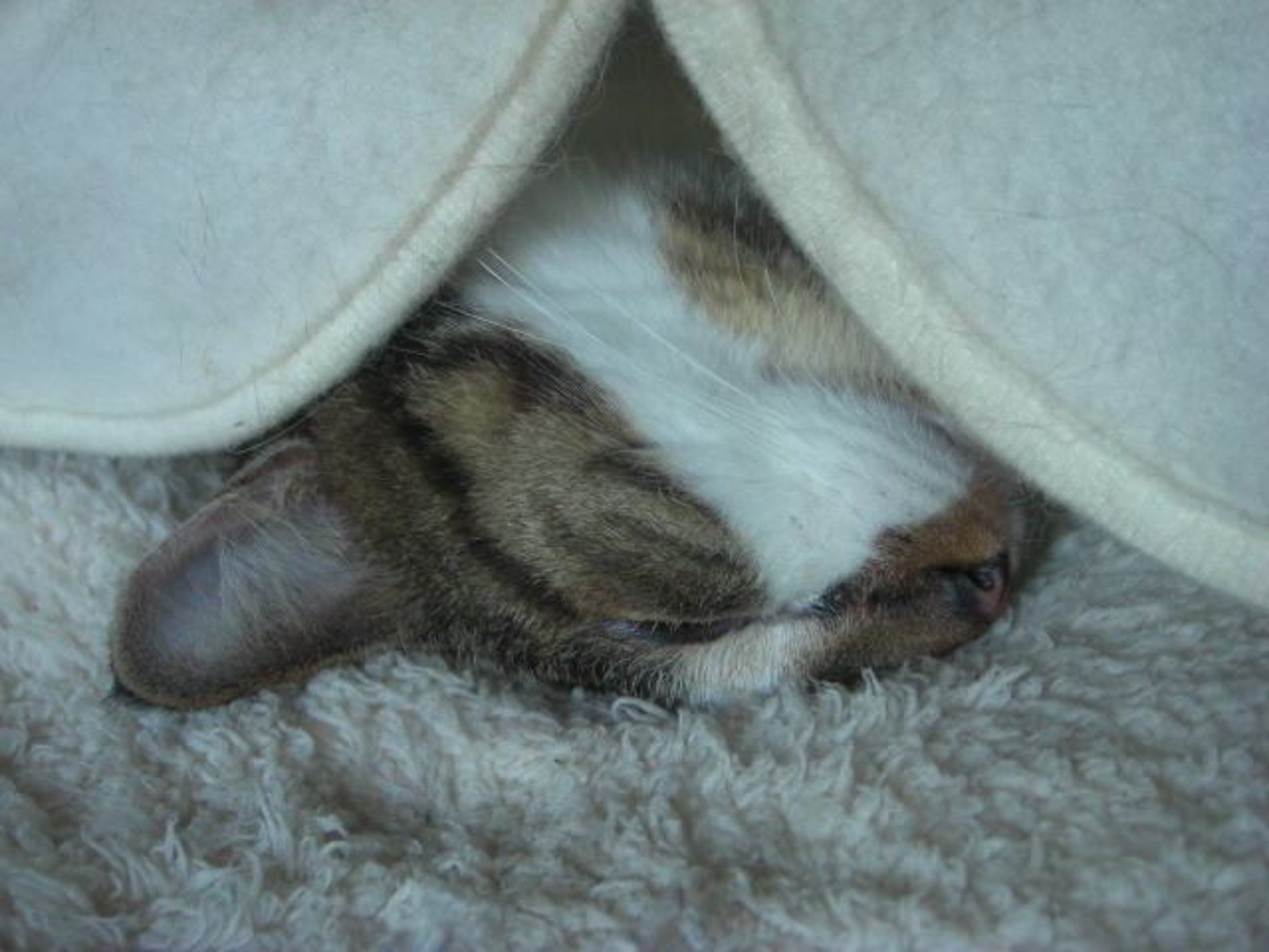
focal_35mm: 46
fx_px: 1686
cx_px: 634
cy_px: 476
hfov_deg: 41.2
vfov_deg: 31.5
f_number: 3.1
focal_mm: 9.5
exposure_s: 1/50
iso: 400
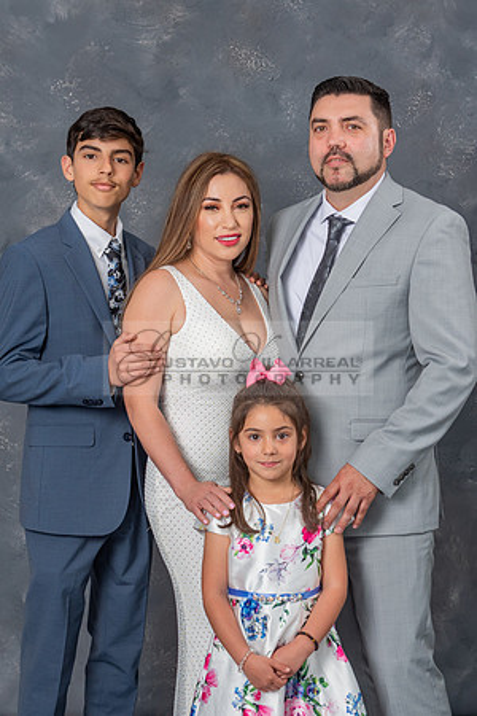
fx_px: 1602
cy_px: 368
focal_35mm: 81
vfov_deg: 25.2
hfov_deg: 16.9
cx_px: 226
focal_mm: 50
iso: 200
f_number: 5.6
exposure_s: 1/160
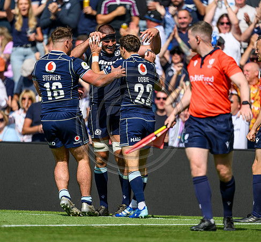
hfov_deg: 2.5
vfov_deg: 2.4
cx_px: 124
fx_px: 5873
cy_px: 116
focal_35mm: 715
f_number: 4
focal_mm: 560
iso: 250
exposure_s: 1/4000
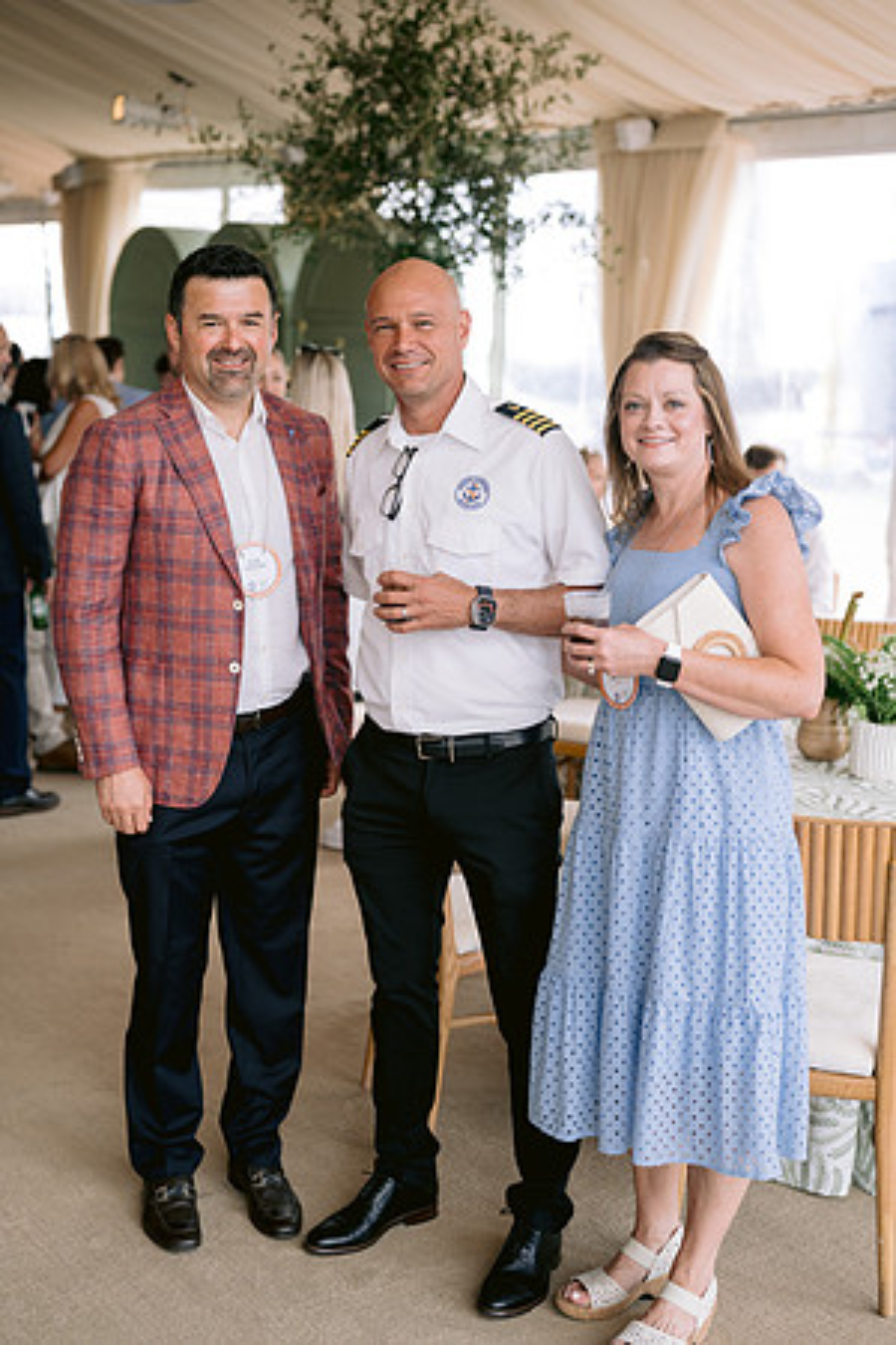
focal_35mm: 50
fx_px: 1867
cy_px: 672
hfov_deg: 27.0
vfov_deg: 39.6
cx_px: 448
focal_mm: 50
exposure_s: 1/200
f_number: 2.5
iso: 160
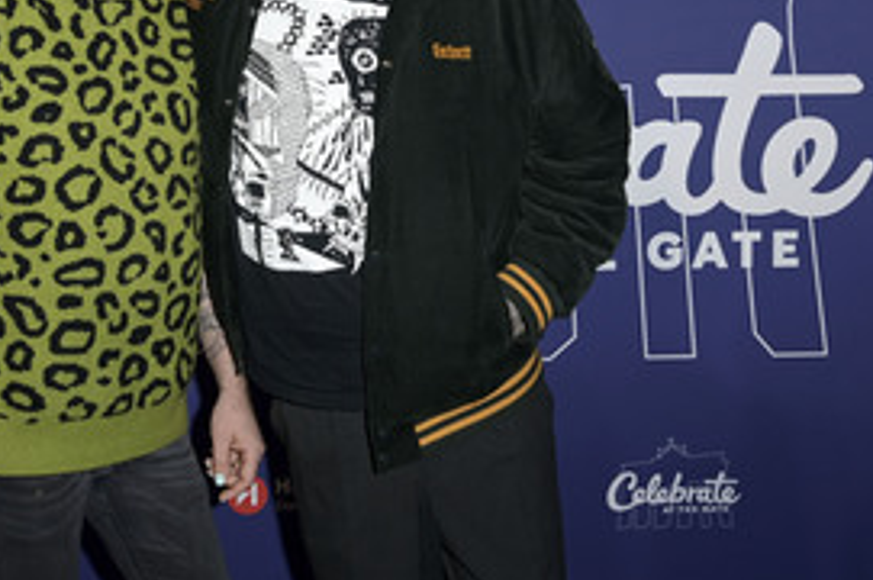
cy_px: 119
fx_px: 1453
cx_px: 192
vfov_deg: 22.3
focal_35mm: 60
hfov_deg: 32.6
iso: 500
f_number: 5.6
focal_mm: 36
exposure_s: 1/200
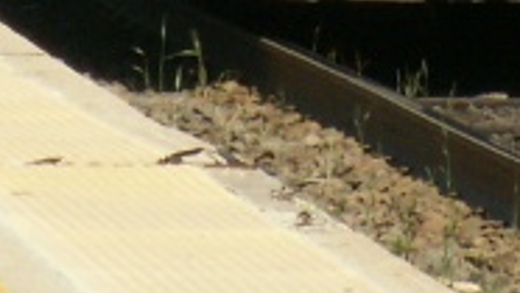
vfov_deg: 1.5
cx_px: 291
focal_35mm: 790
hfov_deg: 2.7
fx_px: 10902
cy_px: -580
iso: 50
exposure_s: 1/200
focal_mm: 21.52
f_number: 7.1
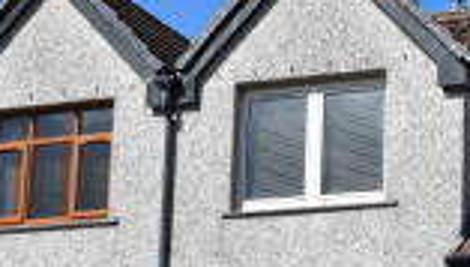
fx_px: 1423
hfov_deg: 17.9
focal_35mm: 114
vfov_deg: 10.5
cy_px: 344
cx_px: 560
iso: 100
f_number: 9
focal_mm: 24
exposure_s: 1/320
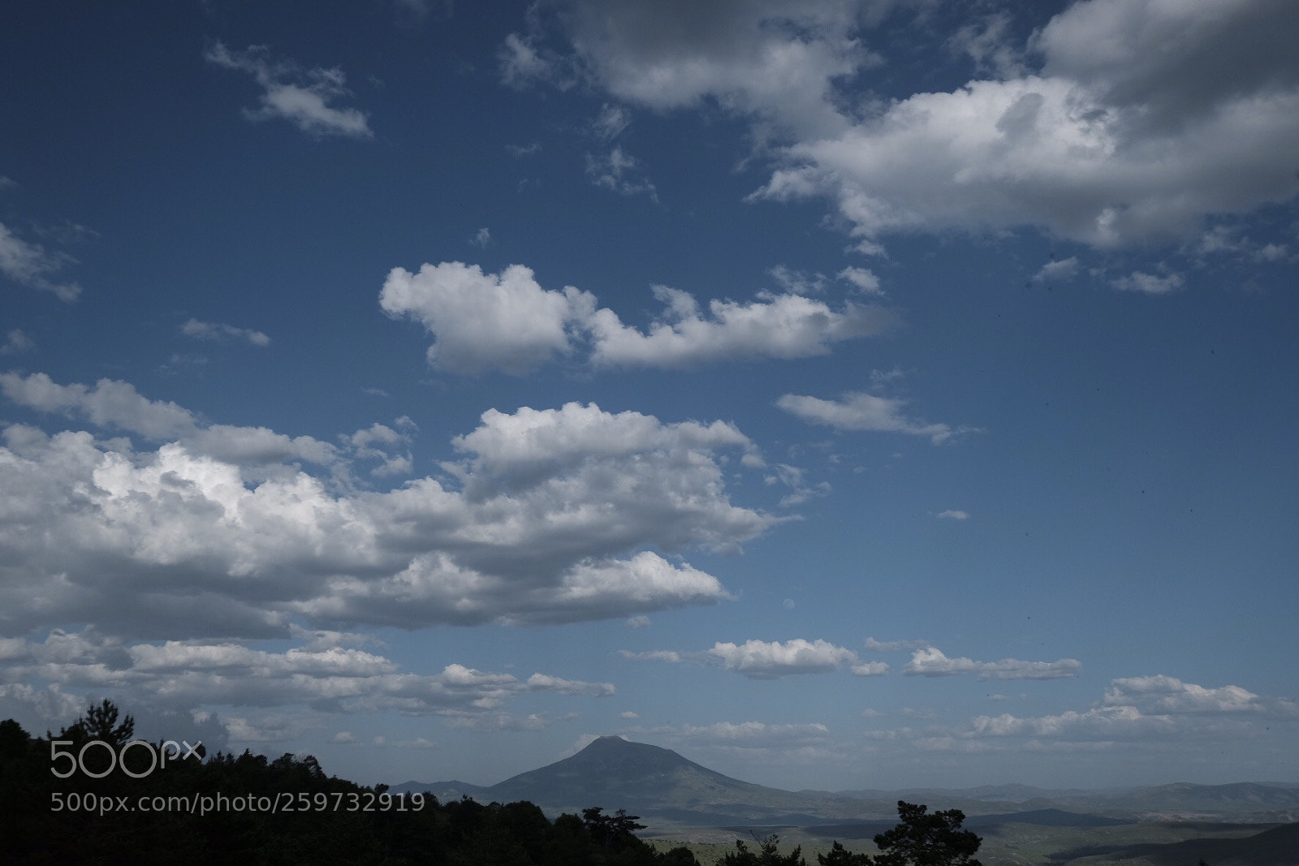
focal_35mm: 36
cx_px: 650
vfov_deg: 36.9
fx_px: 1299
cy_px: 433
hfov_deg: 53.1
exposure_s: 1/4400
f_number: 4
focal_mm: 24
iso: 200
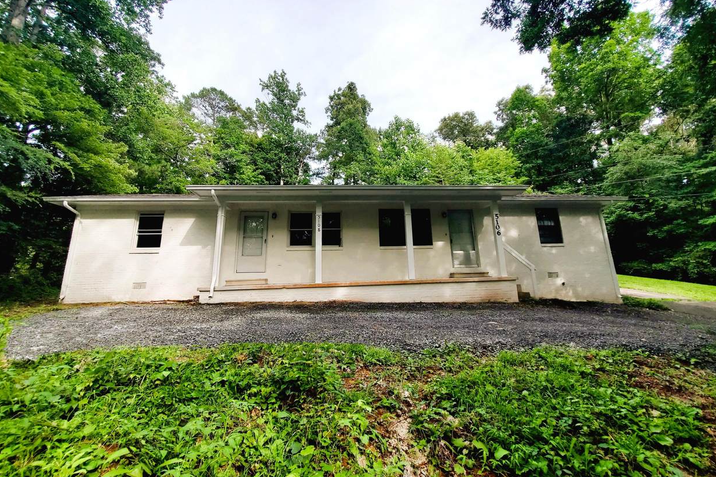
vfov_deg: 80.8
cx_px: 368
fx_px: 278
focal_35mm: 14
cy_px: 209
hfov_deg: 104.2
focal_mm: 1.8
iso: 50
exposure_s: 1/588
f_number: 2.2
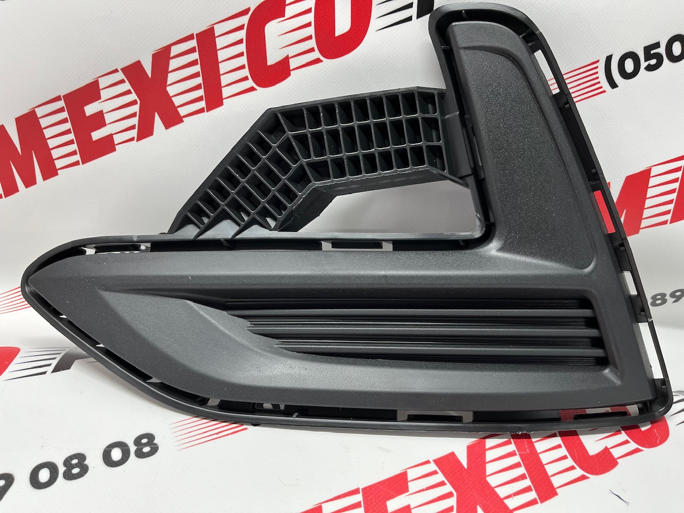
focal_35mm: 26
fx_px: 514
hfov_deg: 67.3
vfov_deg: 53.1
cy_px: 256
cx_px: 342
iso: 125
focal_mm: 5.1
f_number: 1.6
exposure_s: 1/100
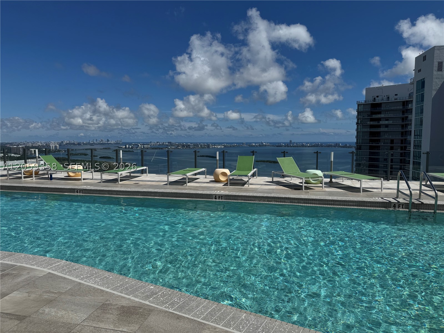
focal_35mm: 24
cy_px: 166
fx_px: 308
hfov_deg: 71.6
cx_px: 222
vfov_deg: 56.8
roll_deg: +0.0
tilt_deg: -6.2
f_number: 1.78
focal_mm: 6.76
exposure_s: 1/12346
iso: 80
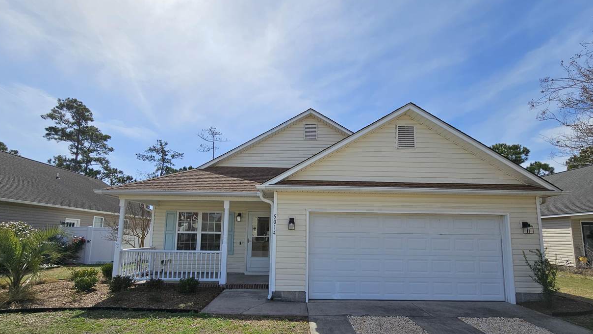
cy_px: 208
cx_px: 299
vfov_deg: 69.5
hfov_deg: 103.0
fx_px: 236
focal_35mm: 15
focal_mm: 2.2
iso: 50
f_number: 2.2
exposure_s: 1/4373
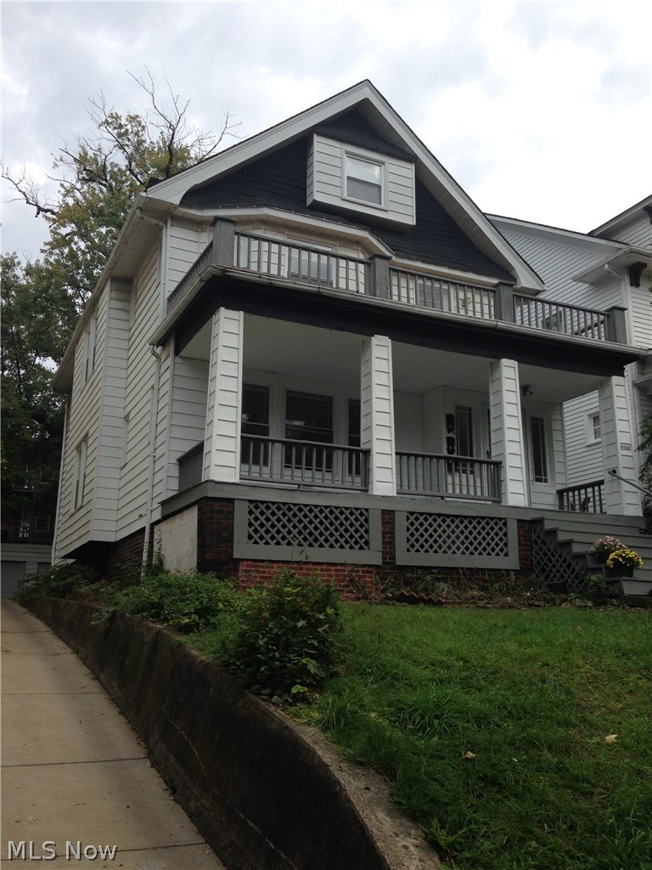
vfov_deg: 55.4
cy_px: 435
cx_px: 326
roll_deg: -1.0
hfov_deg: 42.9
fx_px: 829
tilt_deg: +18.2
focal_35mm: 33
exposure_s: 1/874
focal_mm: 4.12
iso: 50
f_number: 2.4
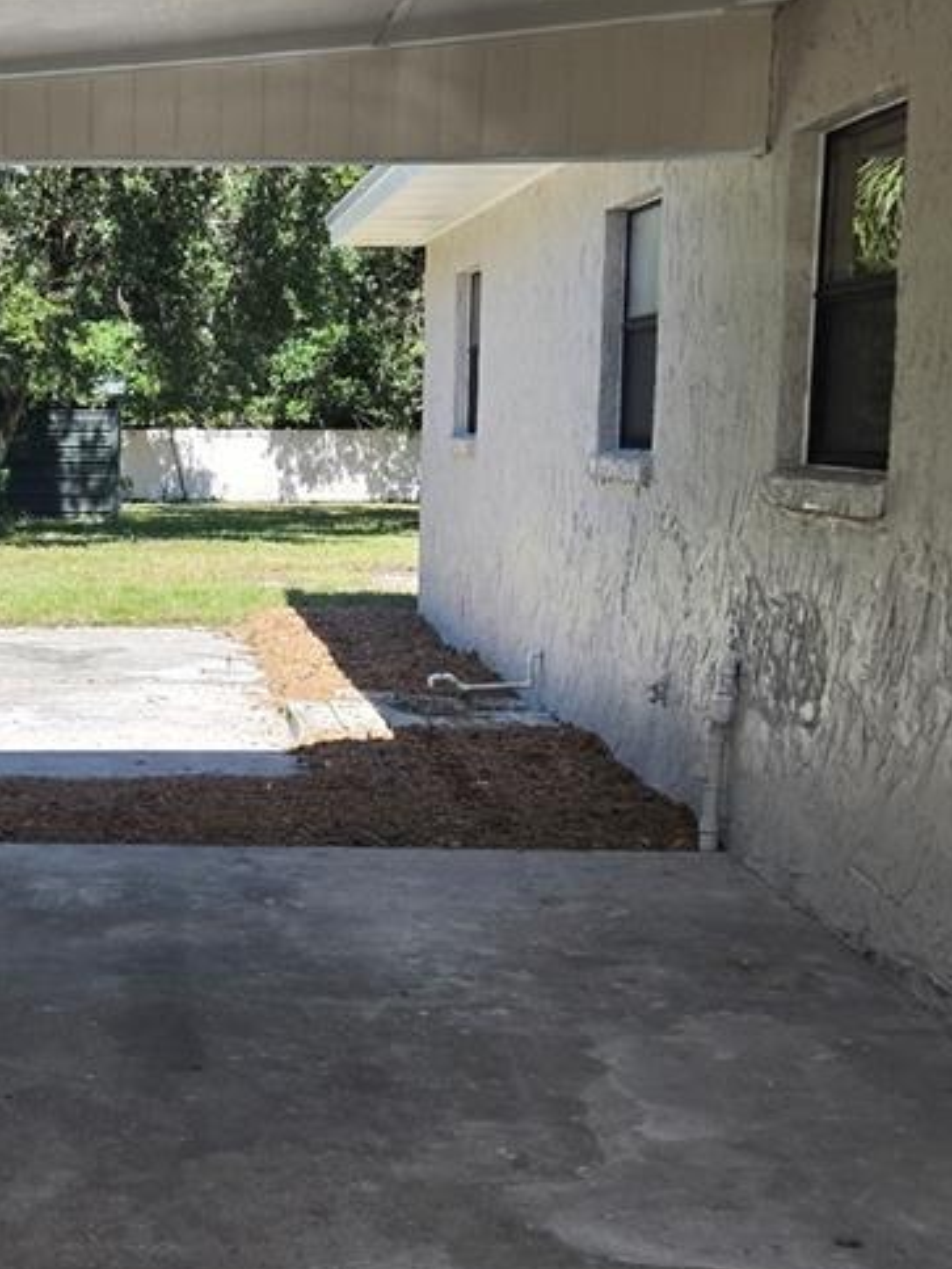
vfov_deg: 33.8
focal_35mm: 57
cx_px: 39
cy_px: 658
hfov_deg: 24.7
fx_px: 2090
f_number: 1.8
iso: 80
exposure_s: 1/1668
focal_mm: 5.4
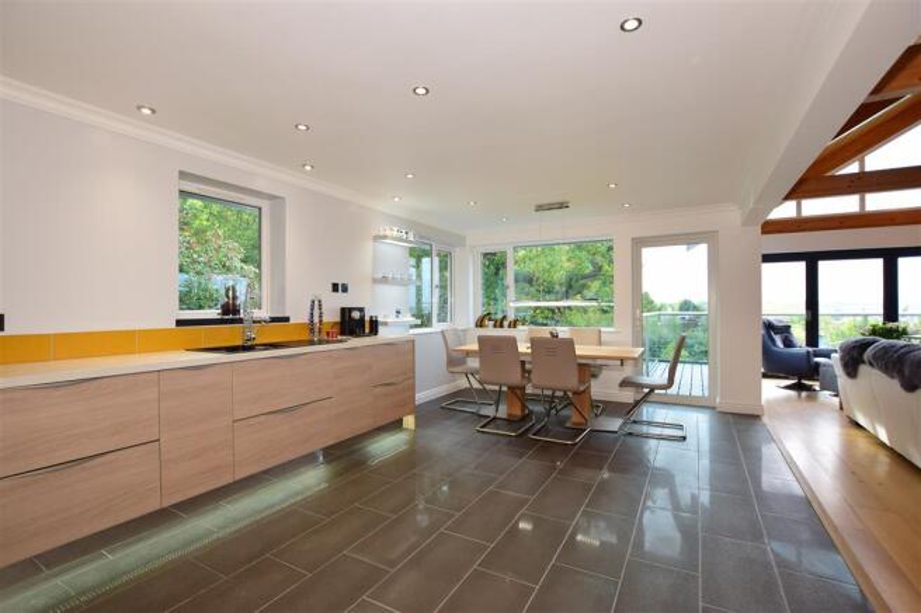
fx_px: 422
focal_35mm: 16
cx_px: 460
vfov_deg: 72.0
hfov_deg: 95.0
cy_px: 306
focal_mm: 11
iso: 200
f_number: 5
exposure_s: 1/60
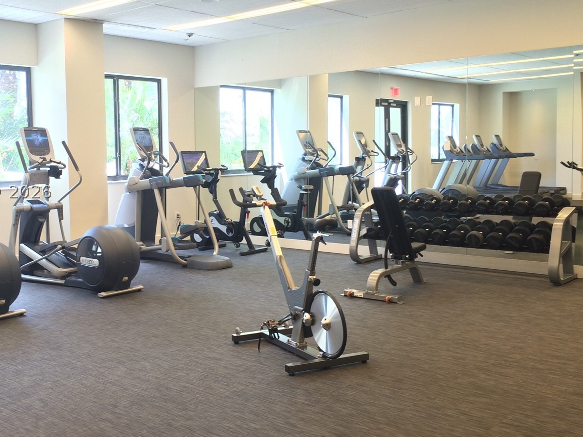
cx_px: 205
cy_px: 191
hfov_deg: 46.2
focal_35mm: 40
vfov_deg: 35.9
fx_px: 674
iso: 40
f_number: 2.2
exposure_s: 1/30
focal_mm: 4.15
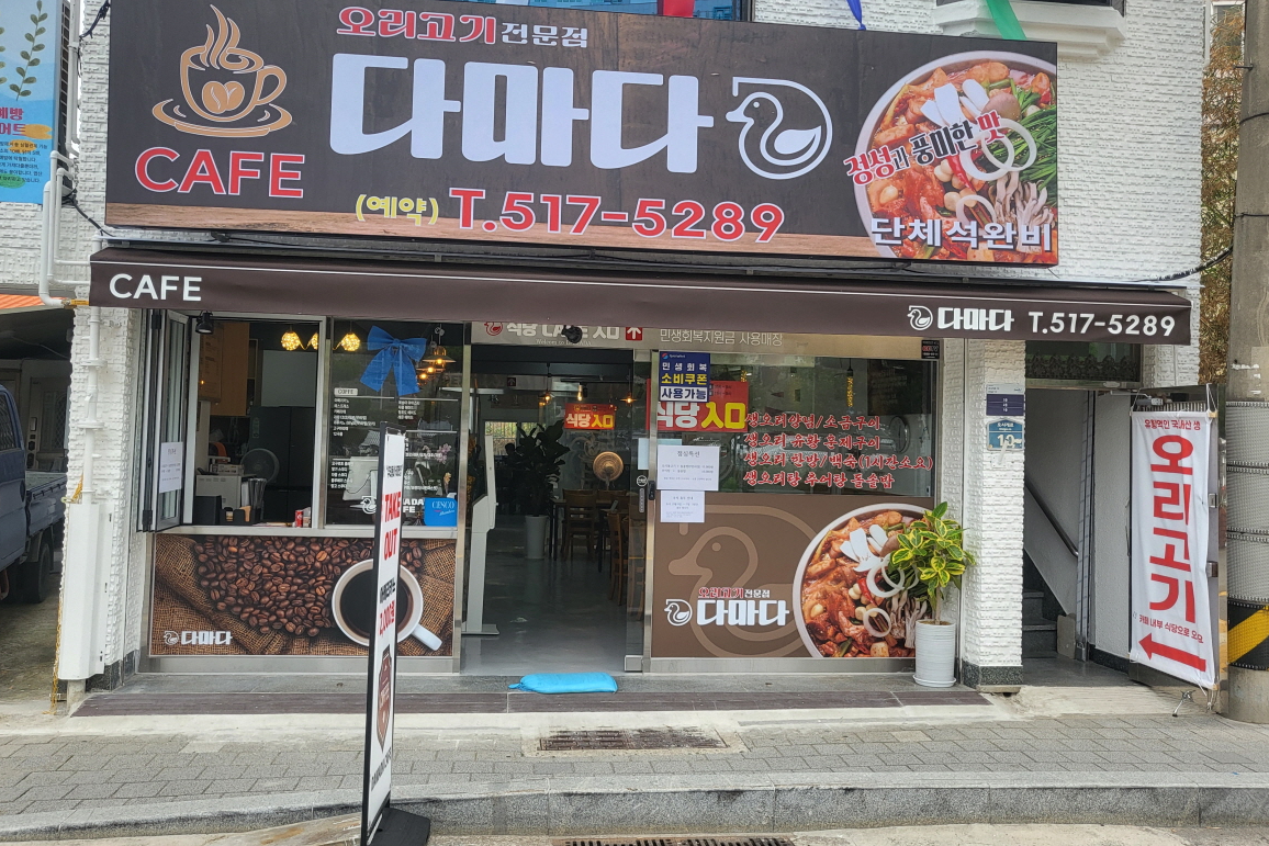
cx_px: 614
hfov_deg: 63.6
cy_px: 392
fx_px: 1022
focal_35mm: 29
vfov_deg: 44.9
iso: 50
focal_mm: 4.25
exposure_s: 1/641
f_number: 1.8
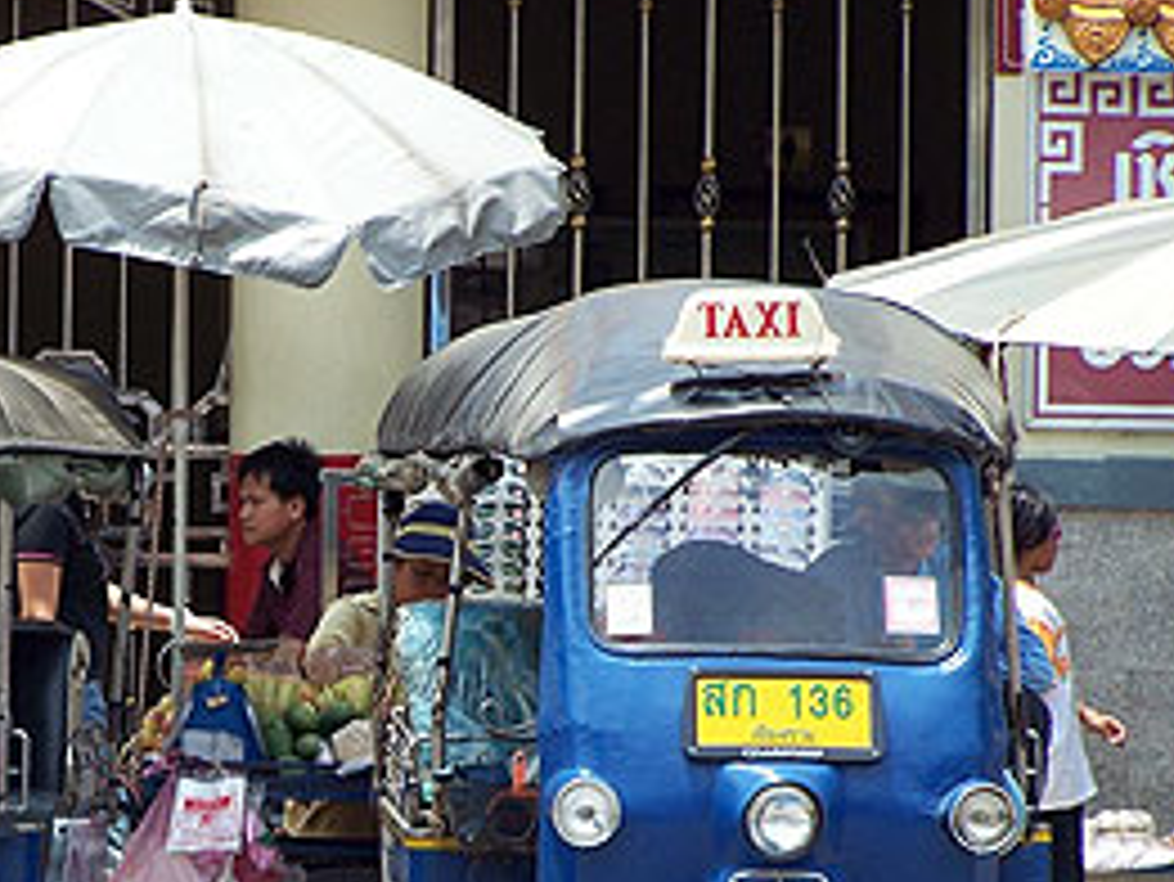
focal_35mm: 360
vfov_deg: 4.1
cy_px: 652
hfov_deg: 5.5
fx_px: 12215
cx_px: 274
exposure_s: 1/750
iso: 80
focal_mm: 34.6
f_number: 3.2
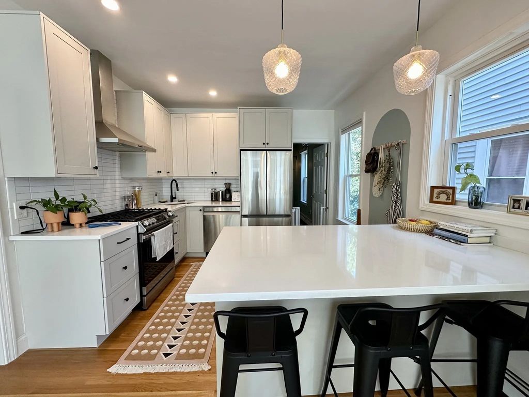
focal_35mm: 14
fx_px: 214
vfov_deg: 85.7
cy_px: 198
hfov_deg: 102.1
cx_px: 264
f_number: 2.2
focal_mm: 2.22
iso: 160
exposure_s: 1/120
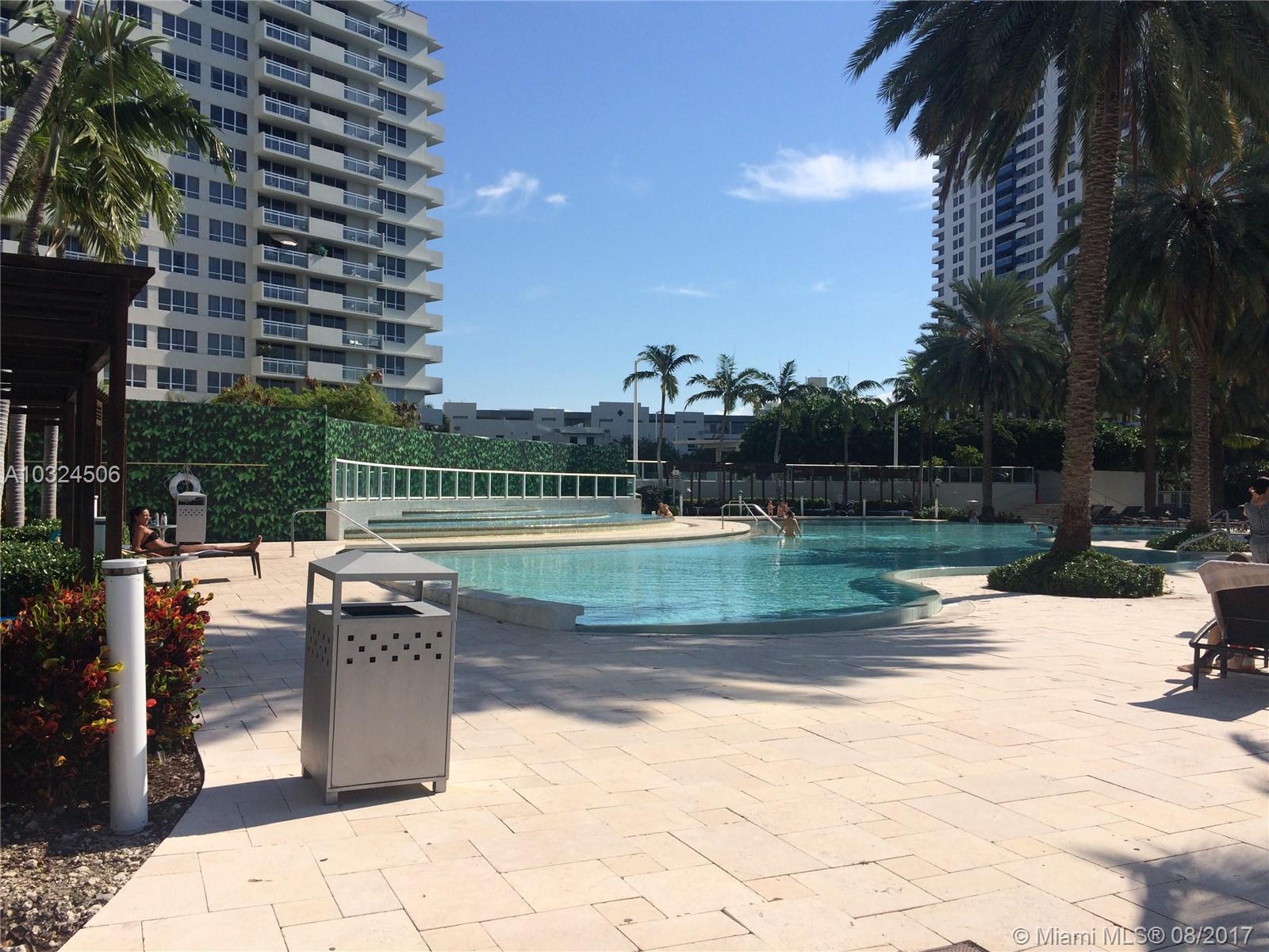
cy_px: 476
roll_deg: +1.0
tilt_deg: +2.2
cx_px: 634
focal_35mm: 29
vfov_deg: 48.2
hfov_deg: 61.7
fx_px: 1063
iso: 32
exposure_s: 1/3425
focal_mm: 4.15
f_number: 2.2
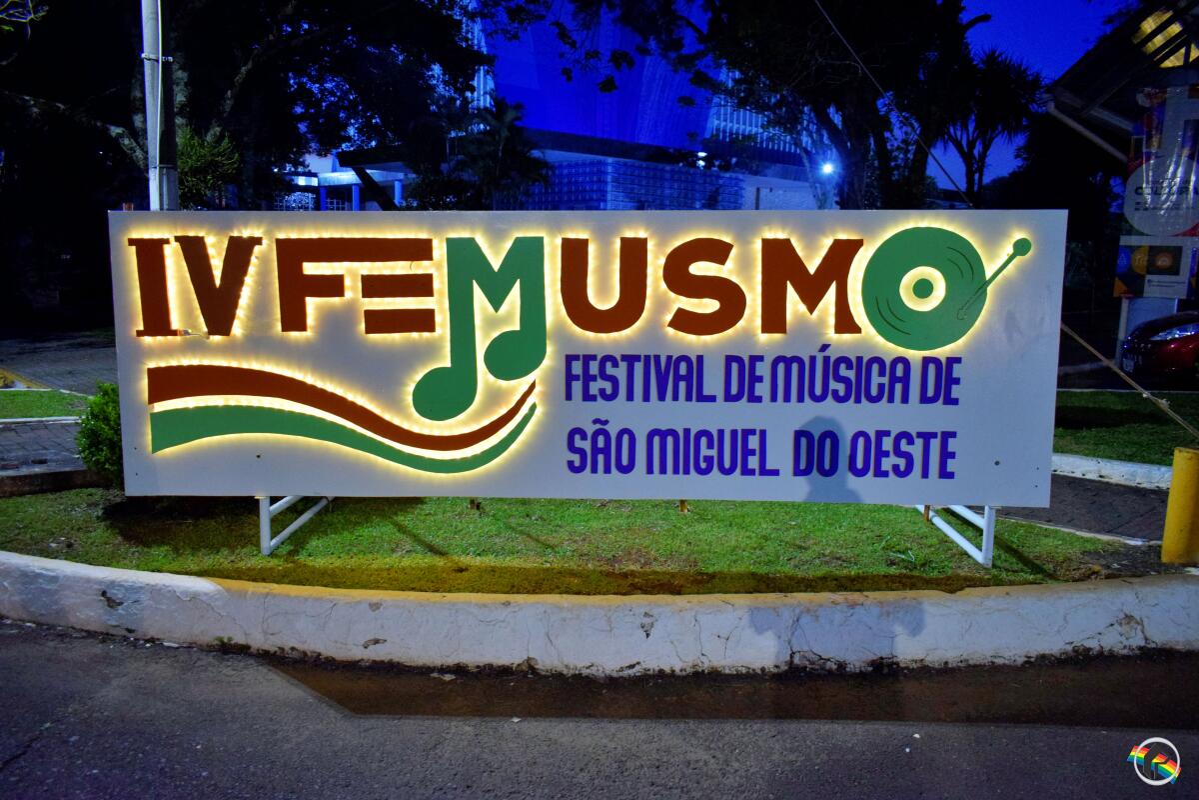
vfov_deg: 47.9
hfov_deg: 67.4
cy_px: 400
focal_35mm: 27
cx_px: 600
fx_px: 899
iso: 2000
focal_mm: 18
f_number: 3.5
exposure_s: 1/60
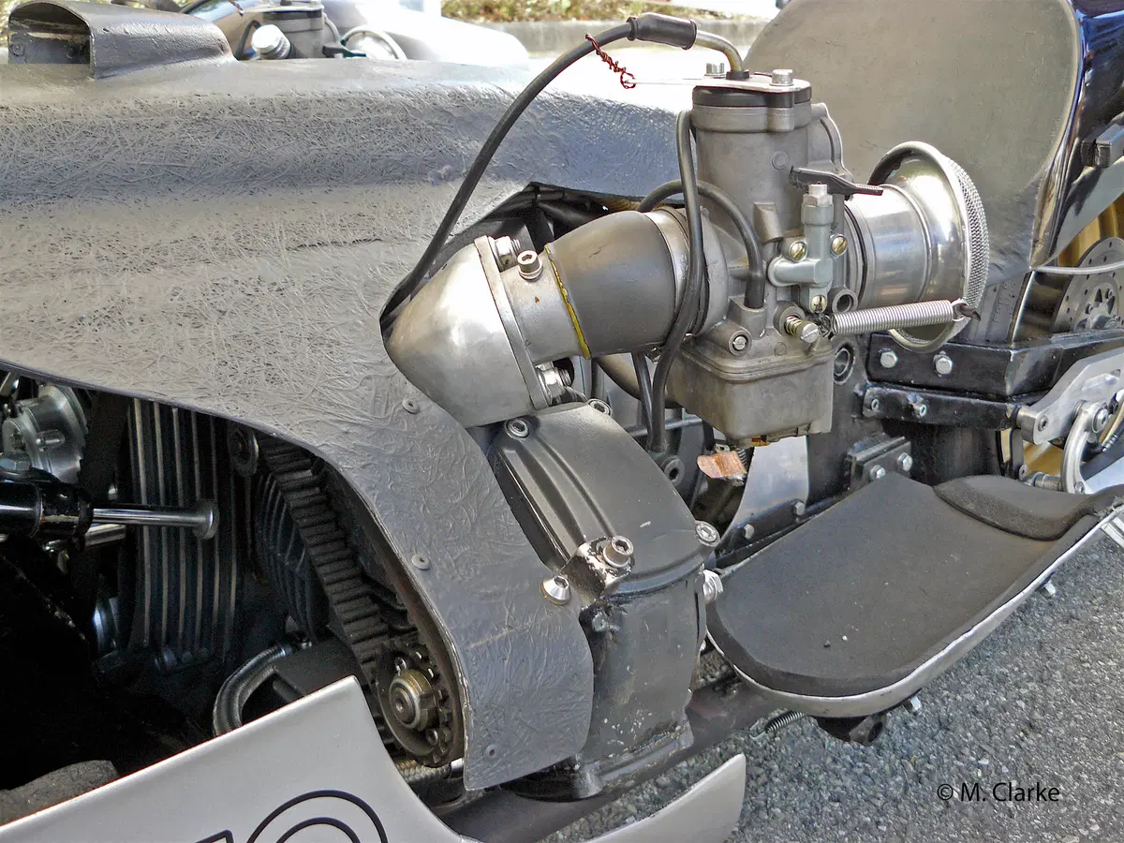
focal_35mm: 36
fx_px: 1169
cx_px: 562
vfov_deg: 39.7
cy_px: 422
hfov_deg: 51.4
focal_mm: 6
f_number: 2.8
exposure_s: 1/60
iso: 100
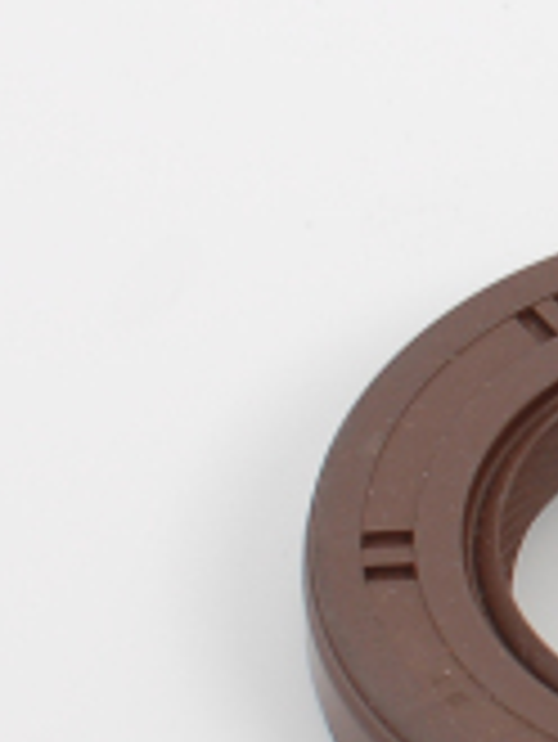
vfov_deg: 4.7
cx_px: 1287
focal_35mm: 420
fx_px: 9015
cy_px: 360
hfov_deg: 3.5
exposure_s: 1/100
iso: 200
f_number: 11
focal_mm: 60
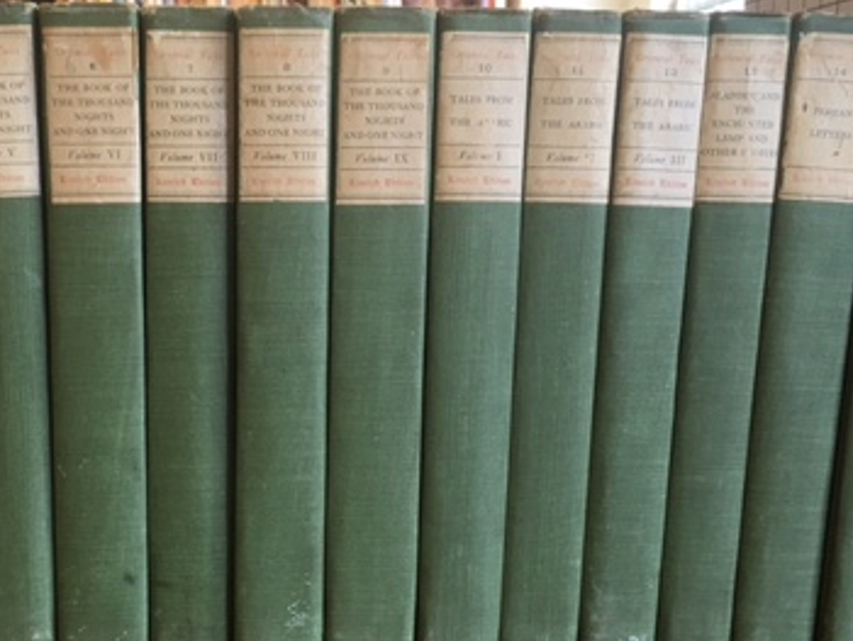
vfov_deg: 27.5
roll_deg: -0.9
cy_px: 392
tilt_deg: -6.7
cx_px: 227
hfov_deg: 35.4
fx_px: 1307
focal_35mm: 53
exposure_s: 1/15
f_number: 2.2
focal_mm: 4.15
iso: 25
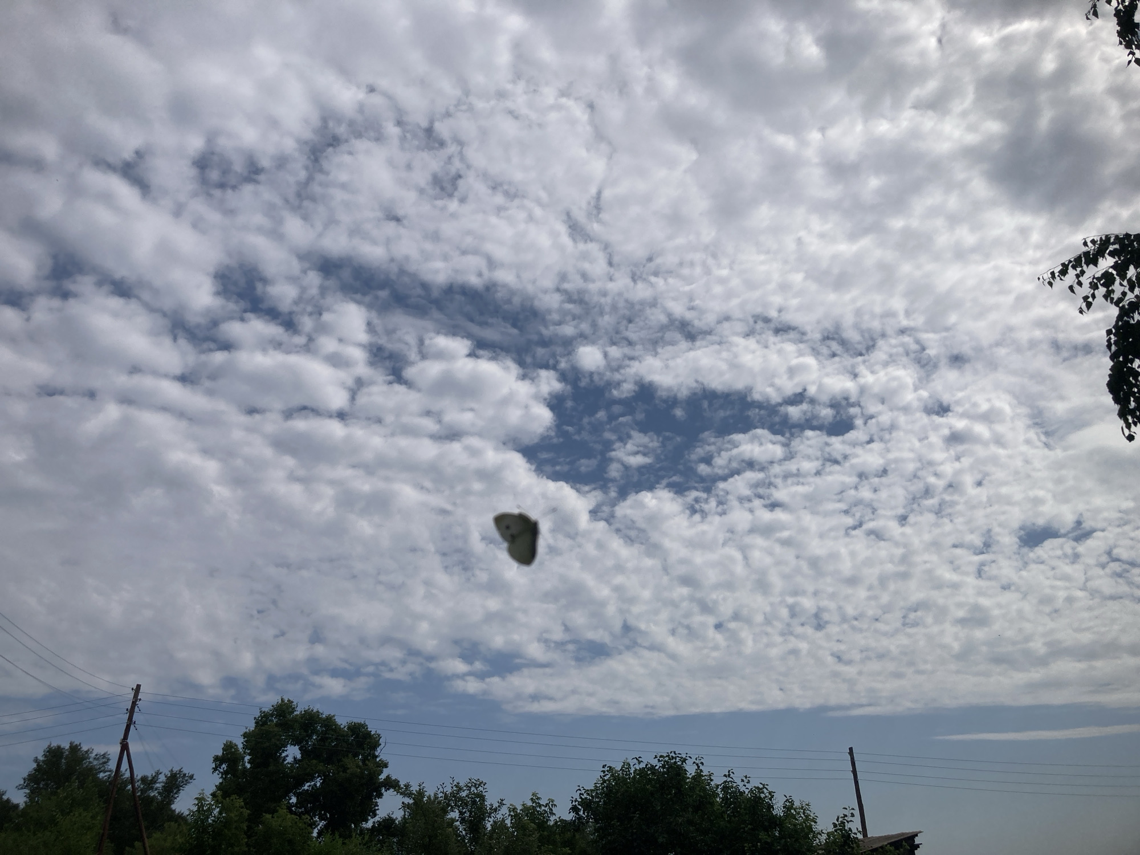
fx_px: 922
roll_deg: +1.9
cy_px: 428
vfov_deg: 49.7
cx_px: 570
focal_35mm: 28
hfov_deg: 63.4
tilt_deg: +29.4
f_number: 1.8
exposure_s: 1/8130
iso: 25
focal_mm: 3.99
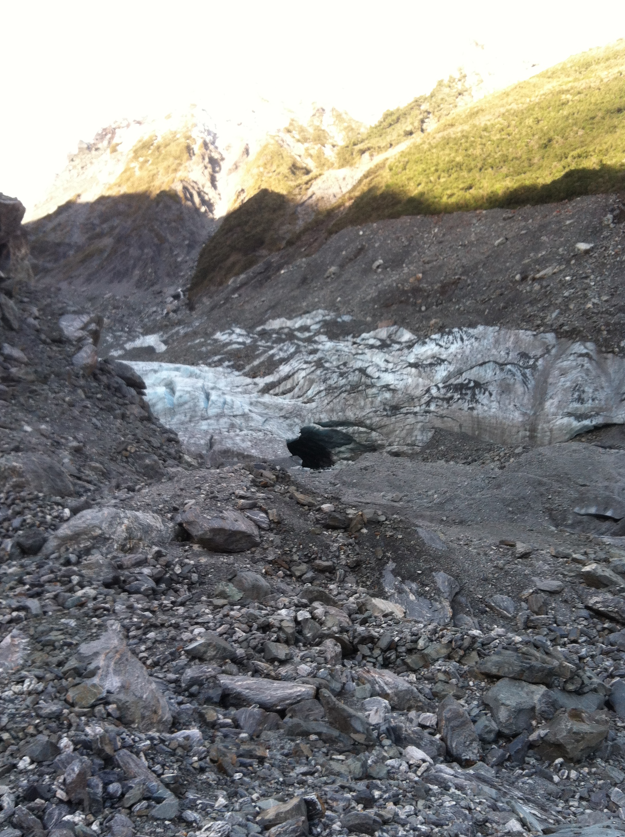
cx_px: 317
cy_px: 425
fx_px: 893
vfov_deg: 50.2
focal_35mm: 37
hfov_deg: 38.6
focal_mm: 3.85
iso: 80
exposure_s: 1/204
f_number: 2.8
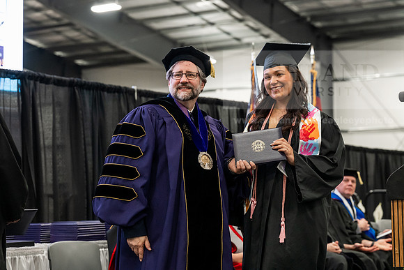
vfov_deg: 15.9
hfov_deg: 23.6
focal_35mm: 86
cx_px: 202
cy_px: 135
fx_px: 965
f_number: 4.5
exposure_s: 1/200
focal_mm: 86
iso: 4000
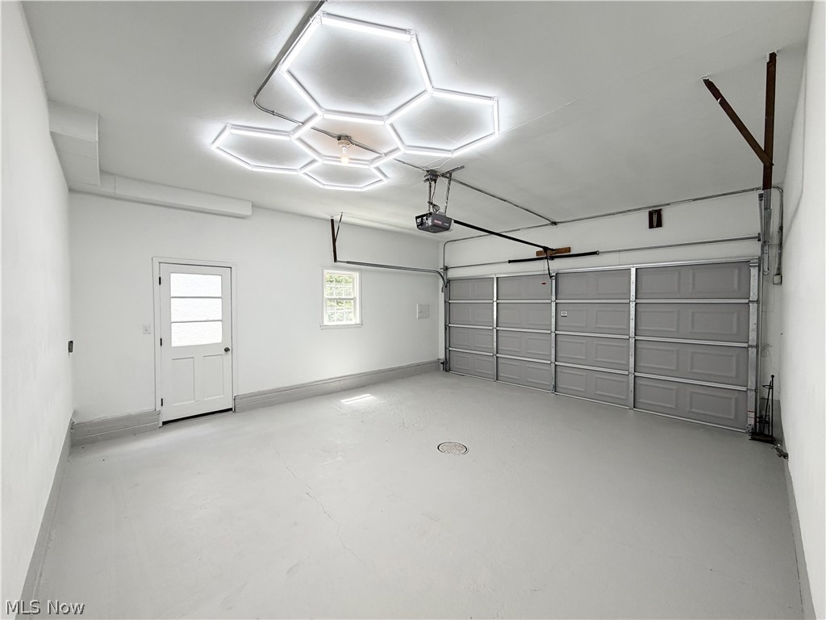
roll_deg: +0.0
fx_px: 334
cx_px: 413
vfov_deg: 85.7
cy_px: 310
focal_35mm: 14
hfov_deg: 102.1
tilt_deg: -1.7
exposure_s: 1/120
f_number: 2.2
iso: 80
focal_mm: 2.22
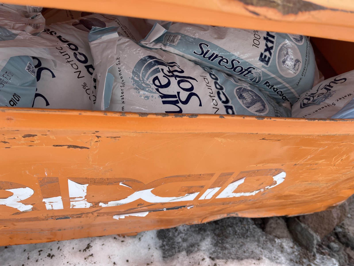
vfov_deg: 53.1
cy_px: 133
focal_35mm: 26
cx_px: 177
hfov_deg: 67.3
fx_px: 266
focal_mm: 5.1
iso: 32
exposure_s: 1/1003
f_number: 1.6
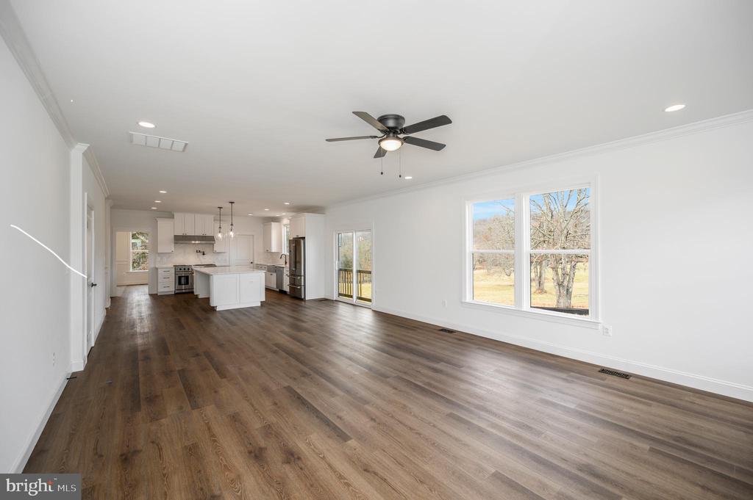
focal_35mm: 14
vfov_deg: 81.1
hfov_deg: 104.3
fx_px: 293
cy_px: 250
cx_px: 376
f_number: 5
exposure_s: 1/100
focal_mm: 14
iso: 200
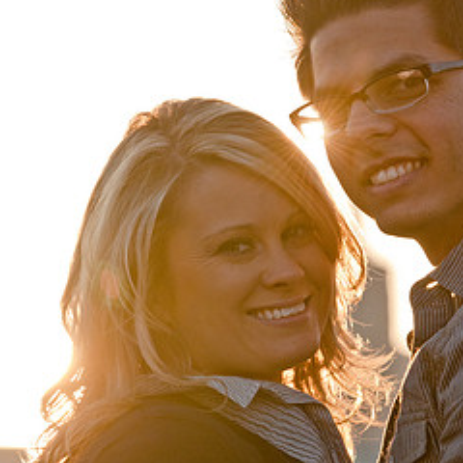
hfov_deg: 4.7
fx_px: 5596
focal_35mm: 370
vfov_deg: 4.7
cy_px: 220
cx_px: 207
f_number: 7.1
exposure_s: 1/640
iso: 400
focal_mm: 155
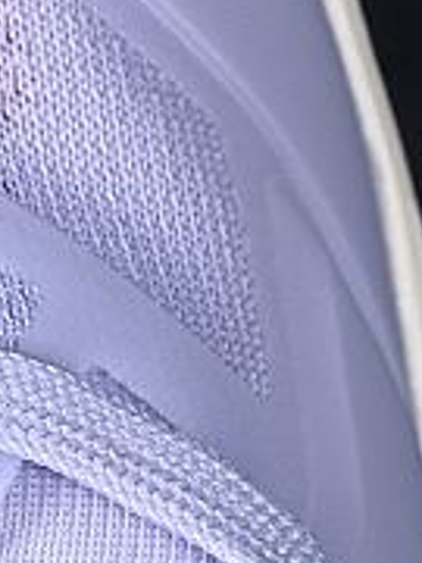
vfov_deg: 4.6
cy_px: 256
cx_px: -263
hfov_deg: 3.4
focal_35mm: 433
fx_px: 7038
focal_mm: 50
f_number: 7.1
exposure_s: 1/80
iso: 160
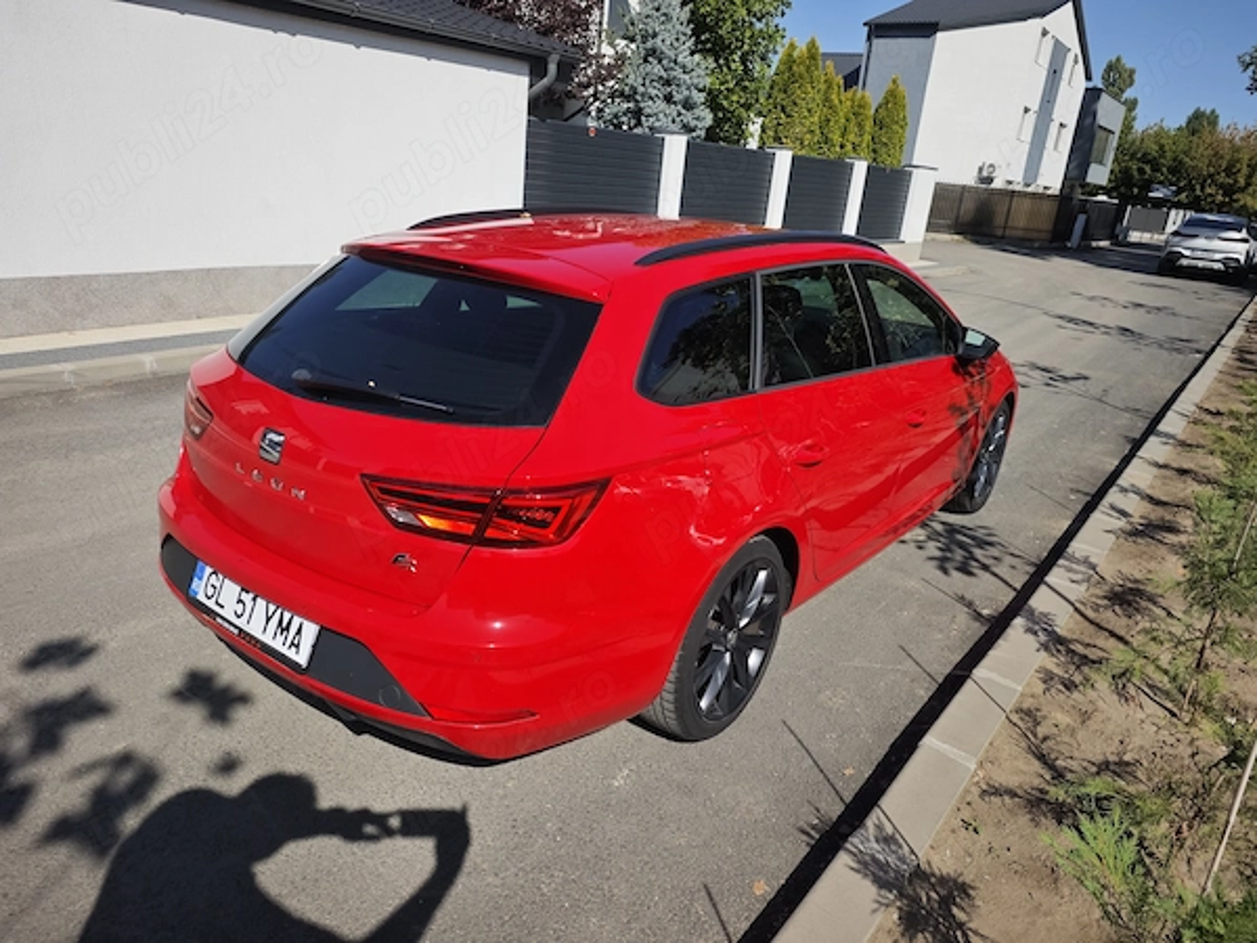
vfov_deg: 58.9
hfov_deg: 73.9
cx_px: 628
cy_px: 472
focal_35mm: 23
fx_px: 835
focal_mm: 6.55
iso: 50
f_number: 1.6
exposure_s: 1/3399
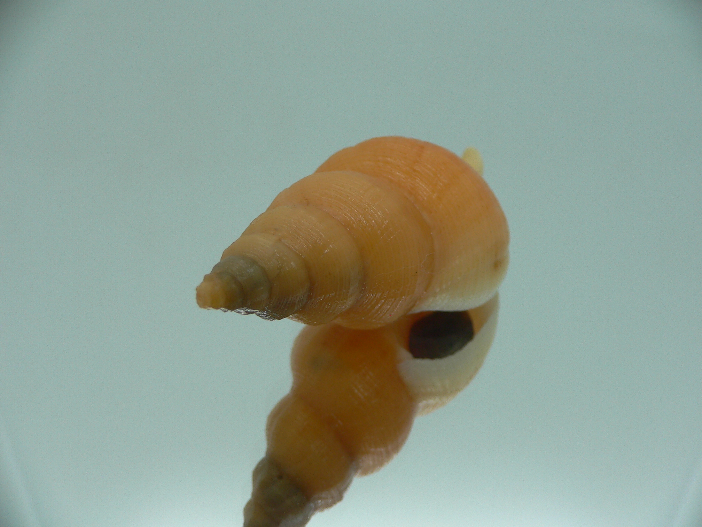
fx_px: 710
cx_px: 351
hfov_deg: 52.6
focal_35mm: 35
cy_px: 264
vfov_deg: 40.7
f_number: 2.8
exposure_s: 1/60
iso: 80
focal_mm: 4.6
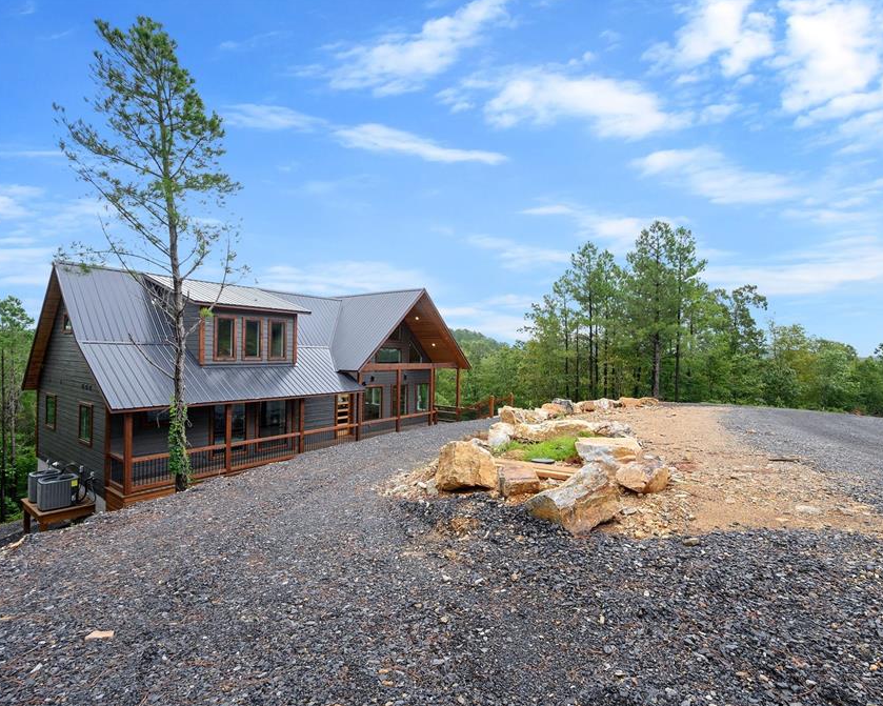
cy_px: 355
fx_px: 418
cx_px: 489
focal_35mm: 16
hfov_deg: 92.8
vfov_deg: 80.4
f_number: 13
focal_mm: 14
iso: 200
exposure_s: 1/40
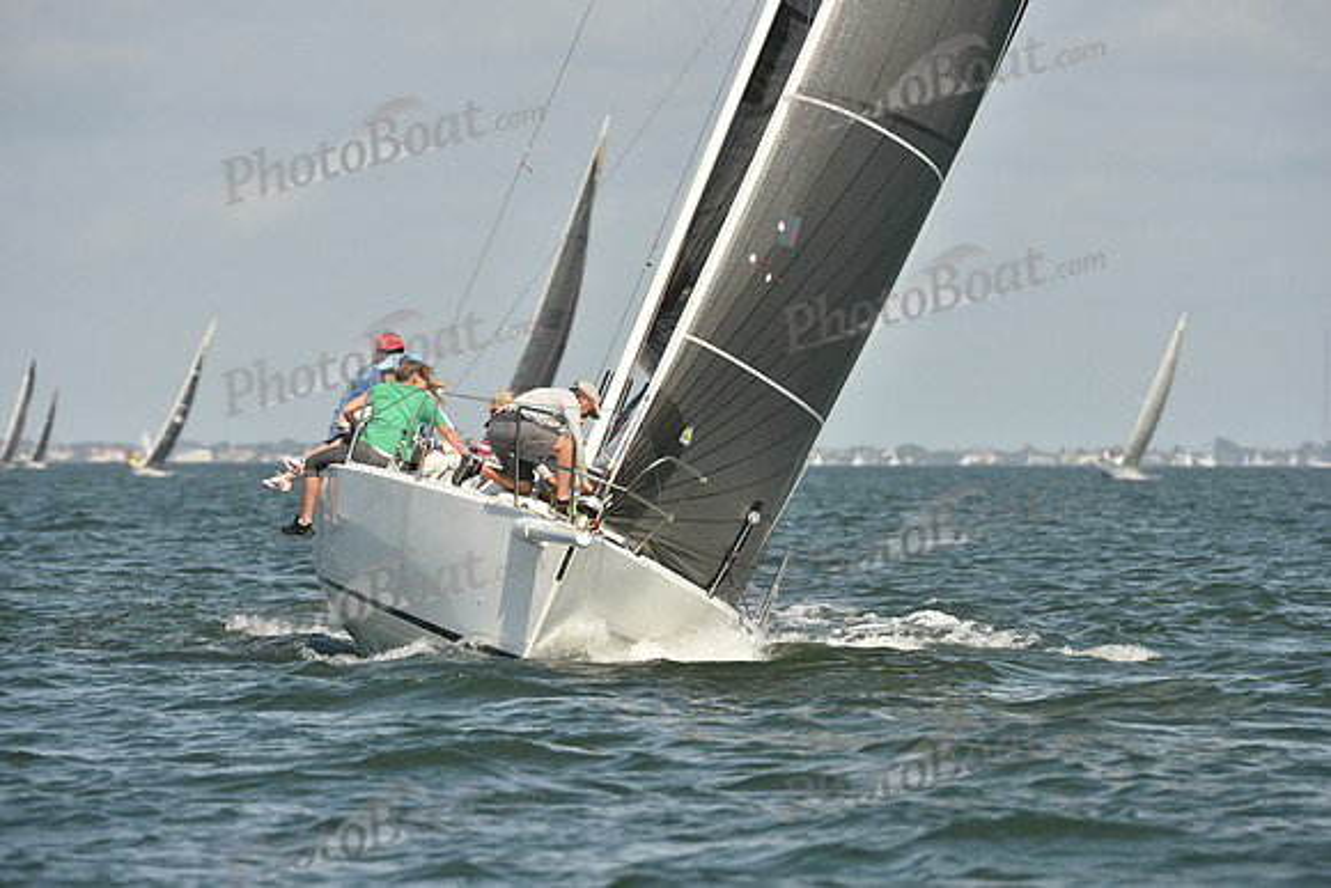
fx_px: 14792
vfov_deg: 3.4
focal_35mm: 400
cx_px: 666
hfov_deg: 5.2
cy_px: 444
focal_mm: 400
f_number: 9
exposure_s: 1/1250
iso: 400
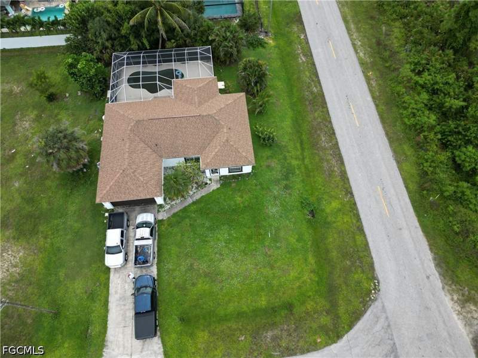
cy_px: 179
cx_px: 239
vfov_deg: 56.8
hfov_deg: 71.6
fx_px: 331
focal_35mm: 24
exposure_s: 1/1250
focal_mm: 6.72
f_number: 1.7
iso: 100
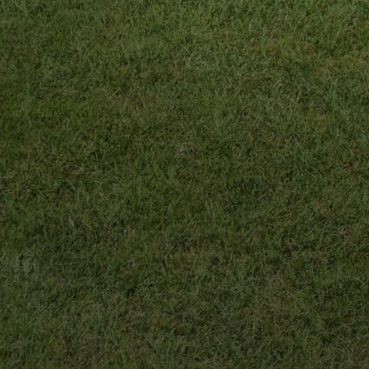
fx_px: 1773
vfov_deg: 10.5
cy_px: -466
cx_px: 762
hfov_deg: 10.8
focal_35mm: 147
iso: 100
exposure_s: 1/50
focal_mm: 12.29
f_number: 5.6
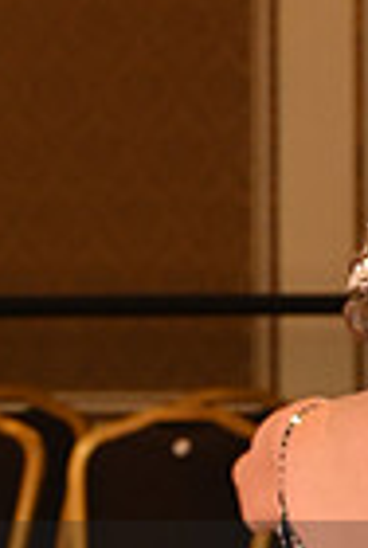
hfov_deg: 1.9
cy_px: 654
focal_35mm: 745
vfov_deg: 2.8
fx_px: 11366
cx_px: 425
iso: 3200
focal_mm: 180
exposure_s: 1/200
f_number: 3.5
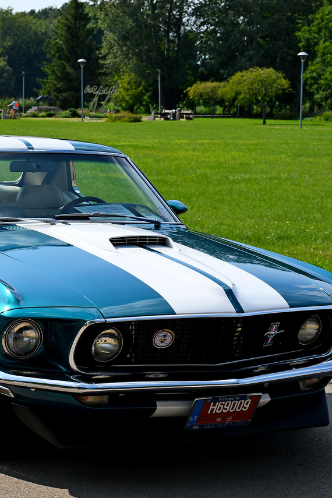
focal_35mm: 73
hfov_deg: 18.6
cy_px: 248
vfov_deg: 27.7
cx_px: 91
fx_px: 1010
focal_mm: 32
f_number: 6.3
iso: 200
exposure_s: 1/1000
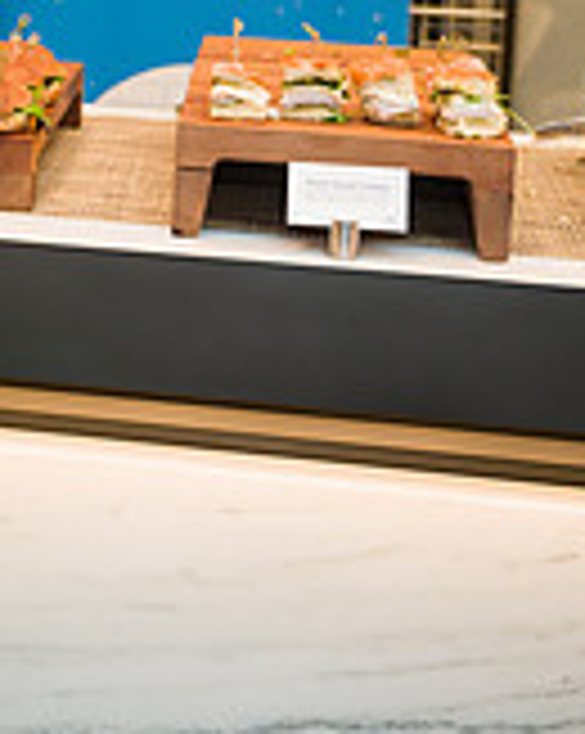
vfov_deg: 17.3
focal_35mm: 107
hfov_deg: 13.6
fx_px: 2320
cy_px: -81
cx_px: -284
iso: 400
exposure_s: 1/200
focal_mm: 32
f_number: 3.2
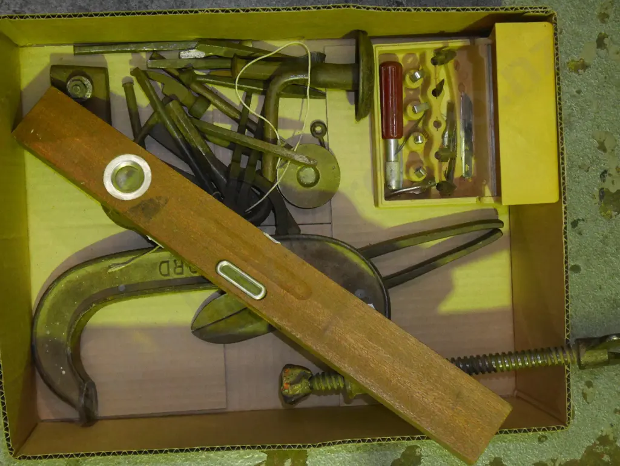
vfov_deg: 25.3
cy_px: 233
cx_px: 310
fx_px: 1039
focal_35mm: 58
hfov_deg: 33.2
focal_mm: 29
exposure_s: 1/60
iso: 3200
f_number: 5.5
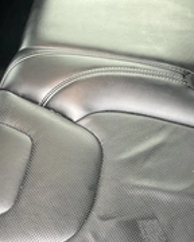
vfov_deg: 29.2
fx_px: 452
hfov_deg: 24.2
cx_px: 89
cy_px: 199
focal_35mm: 63
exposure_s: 1/60
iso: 125
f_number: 1.8
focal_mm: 3
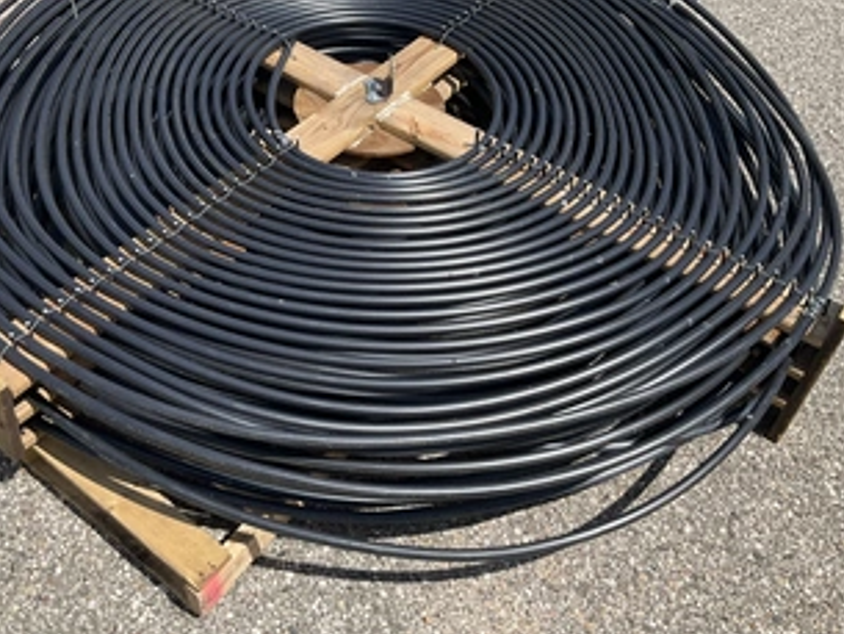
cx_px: 351
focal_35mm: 38
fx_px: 927
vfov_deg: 37.6
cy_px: 246
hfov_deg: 48.8
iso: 25
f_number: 1.8
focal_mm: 3
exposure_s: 1/1730
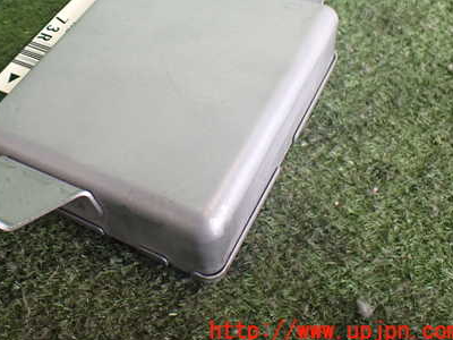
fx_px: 589
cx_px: 126
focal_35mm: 45
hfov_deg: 41.1
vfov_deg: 31.7
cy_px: 91
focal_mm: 5.4
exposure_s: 1/125
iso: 400
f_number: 2.3
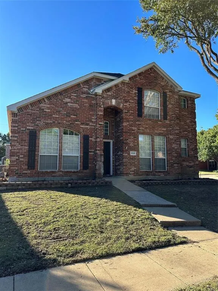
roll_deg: -2.6
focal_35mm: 24
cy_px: 146
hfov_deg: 56.8
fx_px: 202
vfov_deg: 71.6
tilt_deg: +7.6
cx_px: 109
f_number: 1.78
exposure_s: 1/1541
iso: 80
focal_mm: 6.86
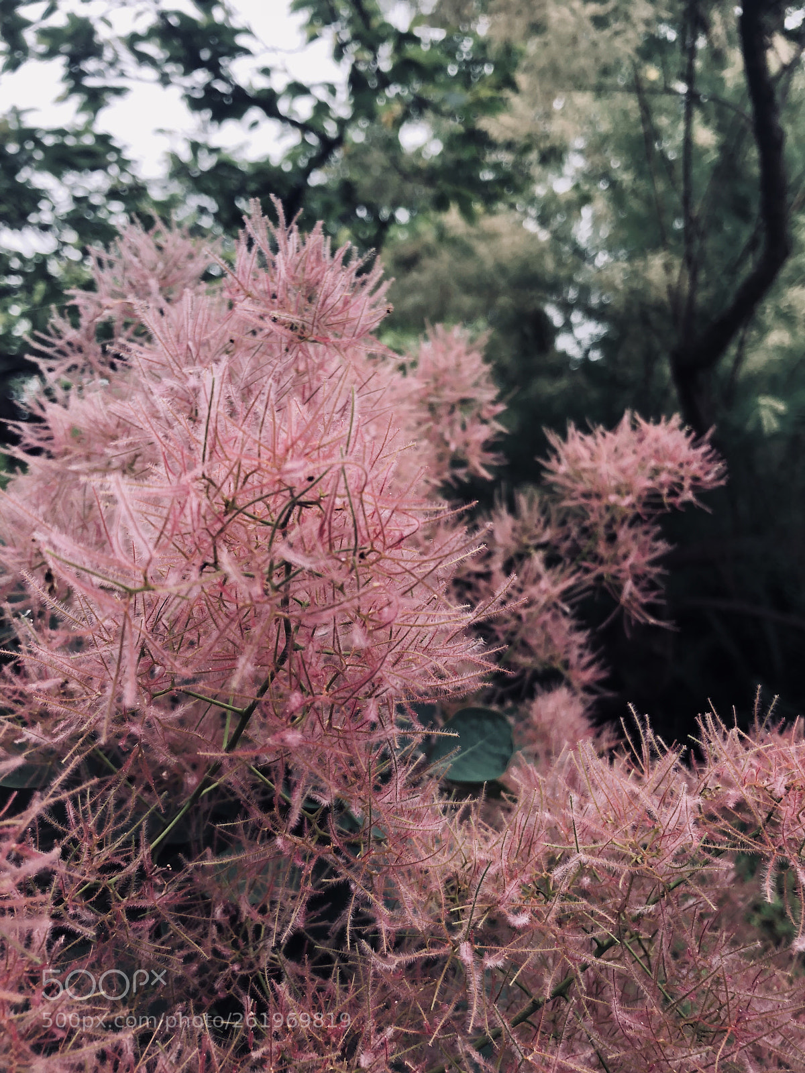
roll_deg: -0.8
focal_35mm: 28
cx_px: 402
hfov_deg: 49.7
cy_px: 536
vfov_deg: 63.4
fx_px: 868
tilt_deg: +2.3
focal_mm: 3.99
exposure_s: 1/120
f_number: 1.8
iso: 25
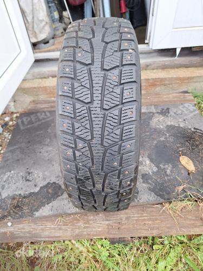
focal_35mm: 23
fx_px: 180
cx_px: 102
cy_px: 136
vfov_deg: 73.9
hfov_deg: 58.9
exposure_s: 1/126
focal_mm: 5.54
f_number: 1.8
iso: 40
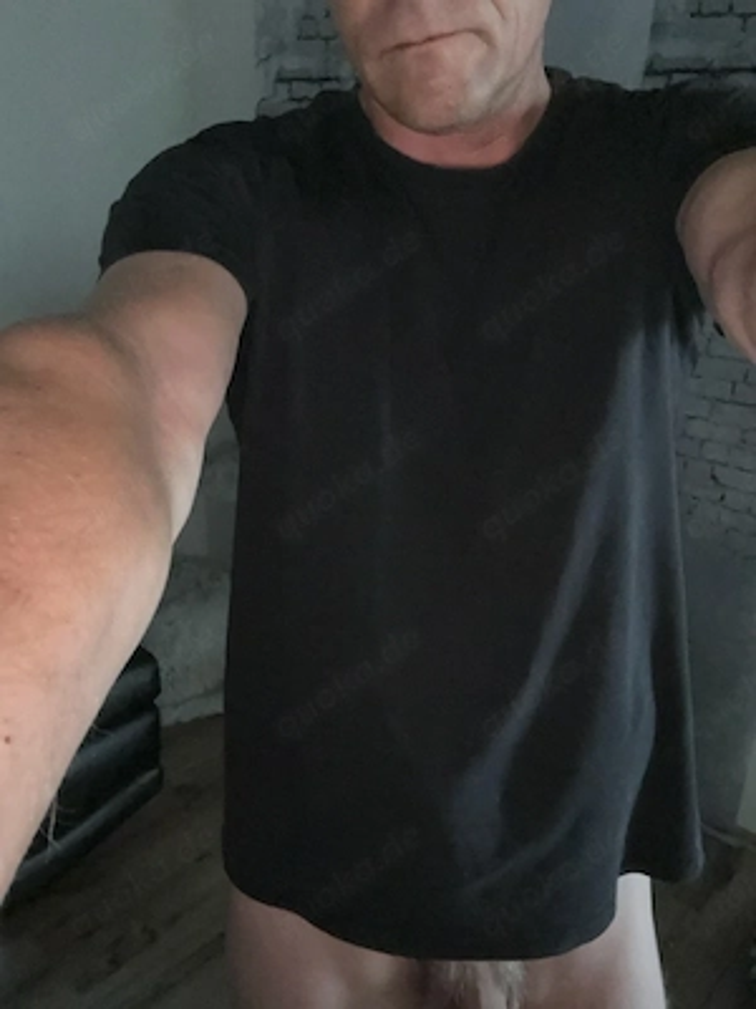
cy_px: 504
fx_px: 874
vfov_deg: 60.0
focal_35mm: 30
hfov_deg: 46.8
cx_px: 378
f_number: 2.2
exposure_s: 1/16
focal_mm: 2.71
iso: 1250
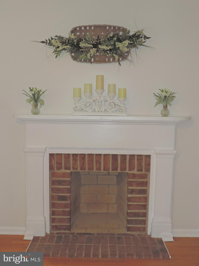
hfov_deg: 33.6
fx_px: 330
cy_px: 133
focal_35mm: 43
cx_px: 100
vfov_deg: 43.9
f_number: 3.4
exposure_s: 1/30
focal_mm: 7.6
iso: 200
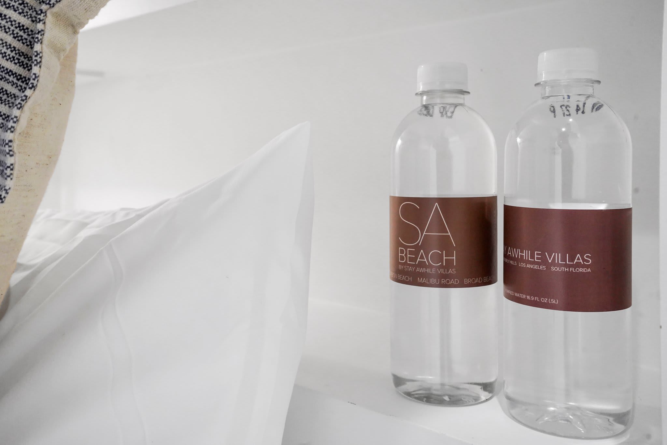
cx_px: 334
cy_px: 222
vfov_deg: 37.8
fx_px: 648
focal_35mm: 35
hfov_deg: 54.4
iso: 3200
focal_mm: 35
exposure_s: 1/40
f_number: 9
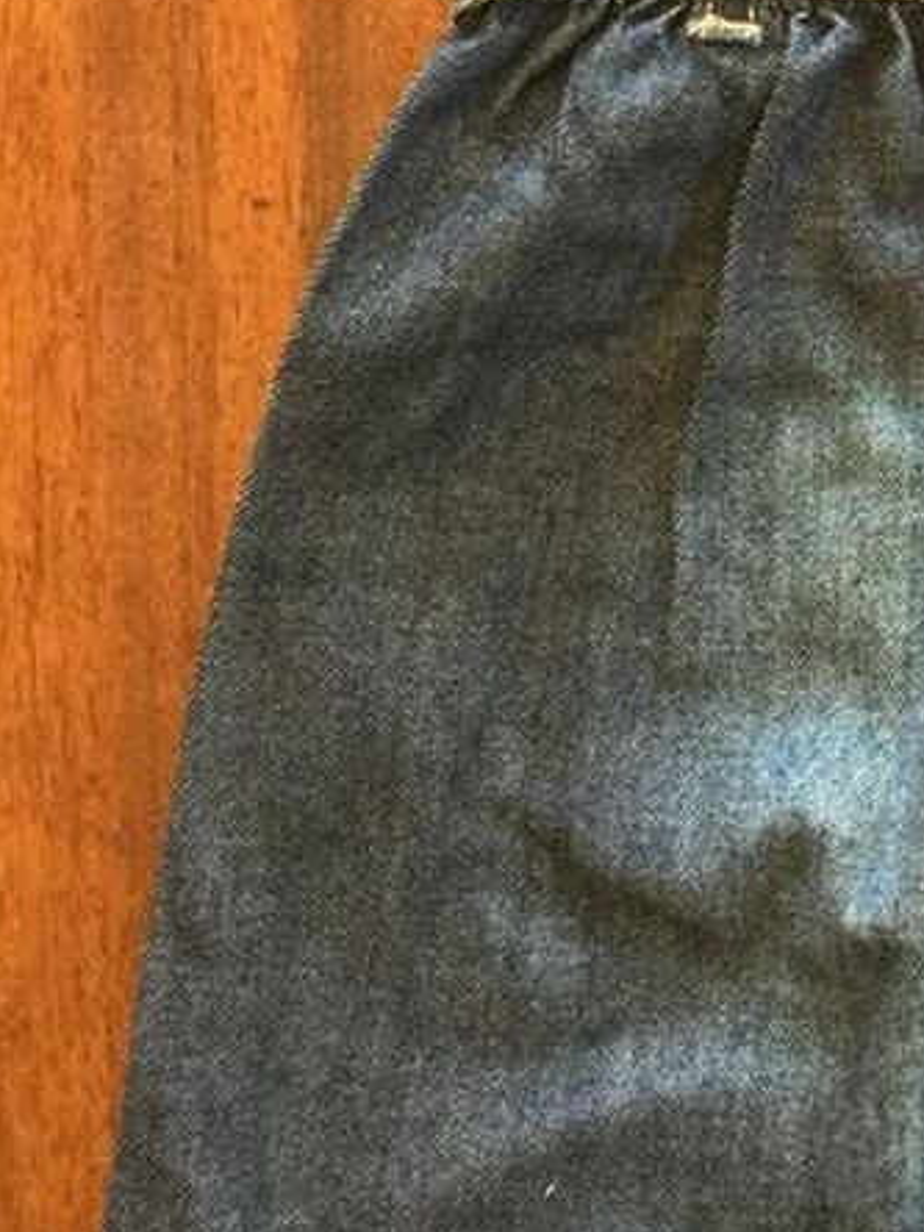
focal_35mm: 87
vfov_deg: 21.4
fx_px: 3096
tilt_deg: -83.3
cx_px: 1379
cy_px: -101
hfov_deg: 15.6
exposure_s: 1/17
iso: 64
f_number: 2.2
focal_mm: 4.15
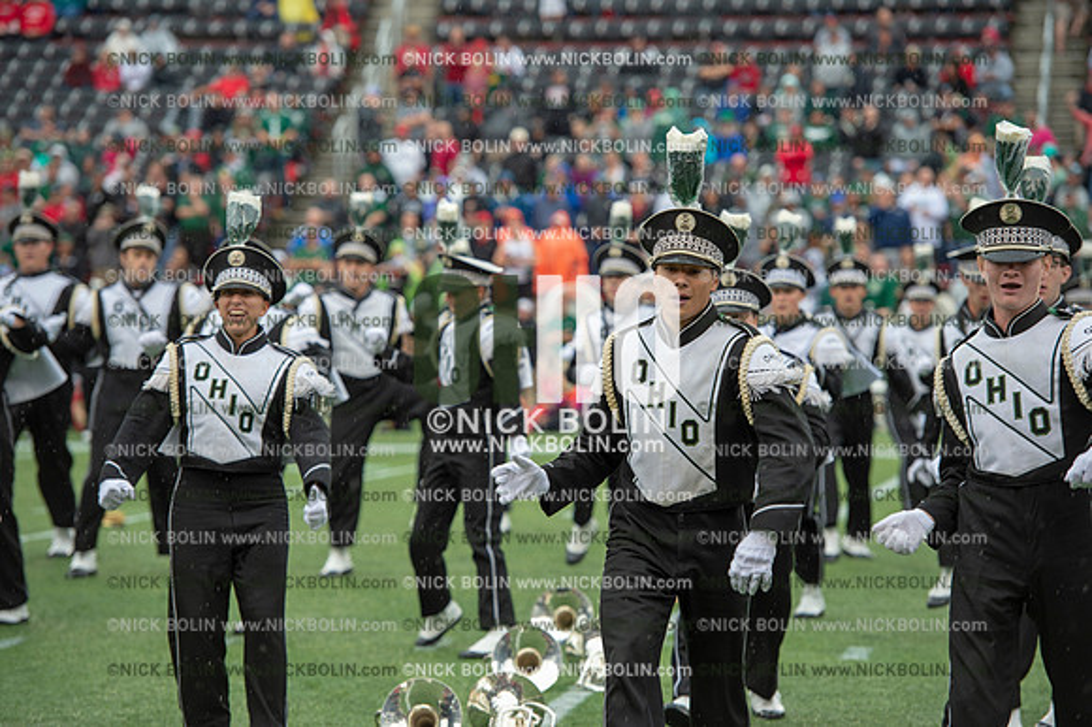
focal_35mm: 160
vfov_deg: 8.6
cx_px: 546
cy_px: 364
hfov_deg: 12.8
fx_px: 4850
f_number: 4
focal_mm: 160
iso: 400
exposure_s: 1/500
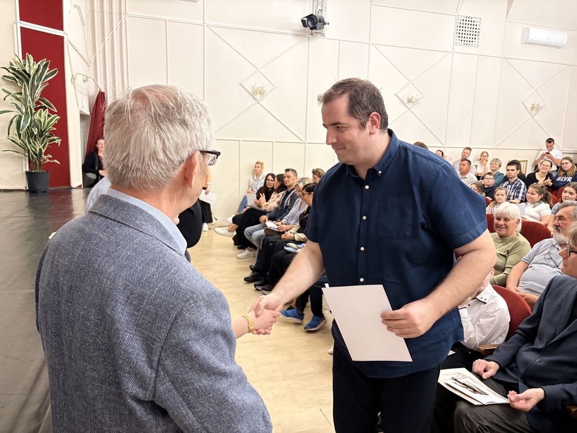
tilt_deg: -8.5
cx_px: 288
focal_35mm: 26
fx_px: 433
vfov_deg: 53.1
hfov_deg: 67.3
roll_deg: -2.6
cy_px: 216
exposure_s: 1/50
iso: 160
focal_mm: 5.96
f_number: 1.6
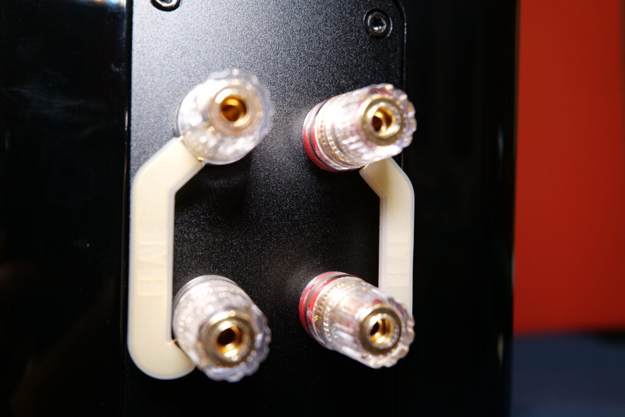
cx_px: 312
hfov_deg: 61.9
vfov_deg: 43.6
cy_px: 208
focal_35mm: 30
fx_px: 521
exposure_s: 1/60
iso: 1600
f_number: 5.6
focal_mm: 30
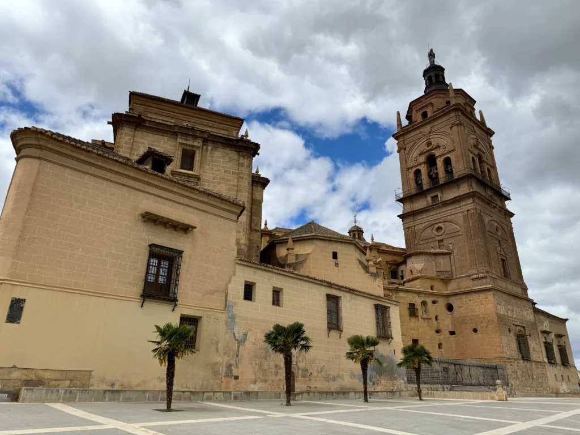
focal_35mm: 24
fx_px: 402
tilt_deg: +23.6
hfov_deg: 71.6
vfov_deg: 56.8
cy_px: 218
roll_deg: -0.2
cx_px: 290
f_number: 1.78
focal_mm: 6.76
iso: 80
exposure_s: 1/7353
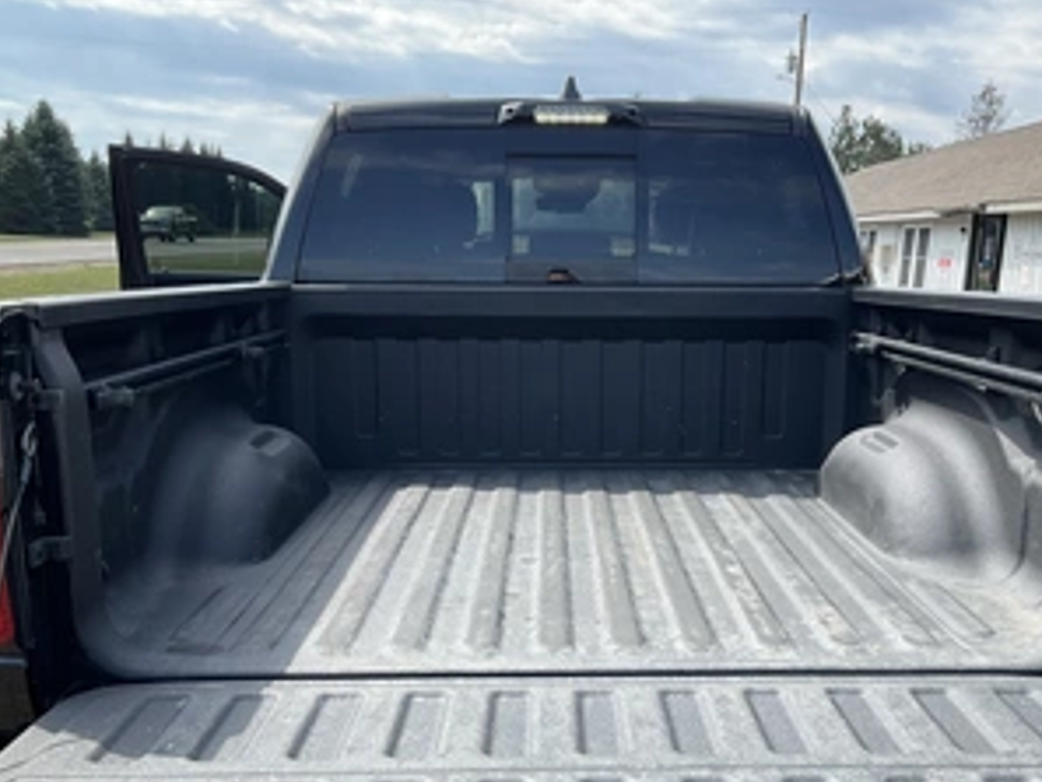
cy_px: 505
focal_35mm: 39
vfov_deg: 36.6
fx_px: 1174
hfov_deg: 47.7
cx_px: 589
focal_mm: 3
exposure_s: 1/792
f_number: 1.8
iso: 25
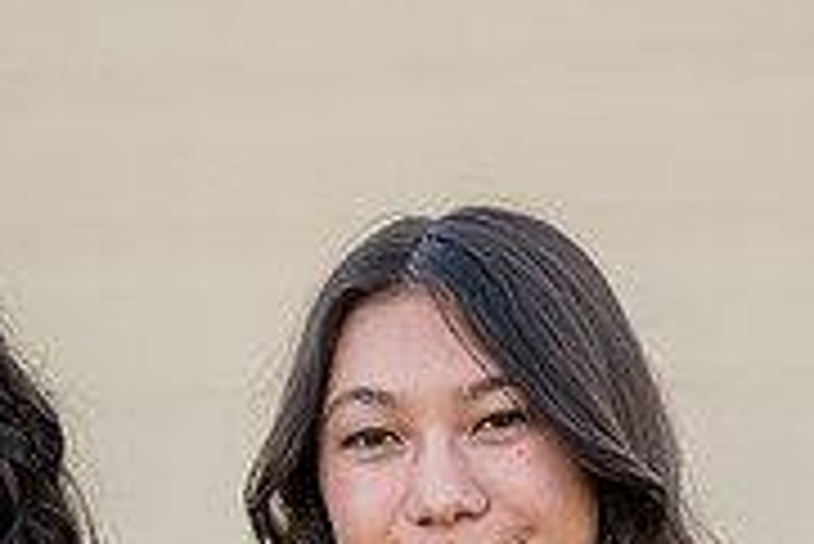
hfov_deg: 12.8
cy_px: 701
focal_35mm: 160
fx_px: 3621
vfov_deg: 8.5
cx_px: 324
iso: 100
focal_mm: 50
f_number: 1.4
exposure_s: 1/640
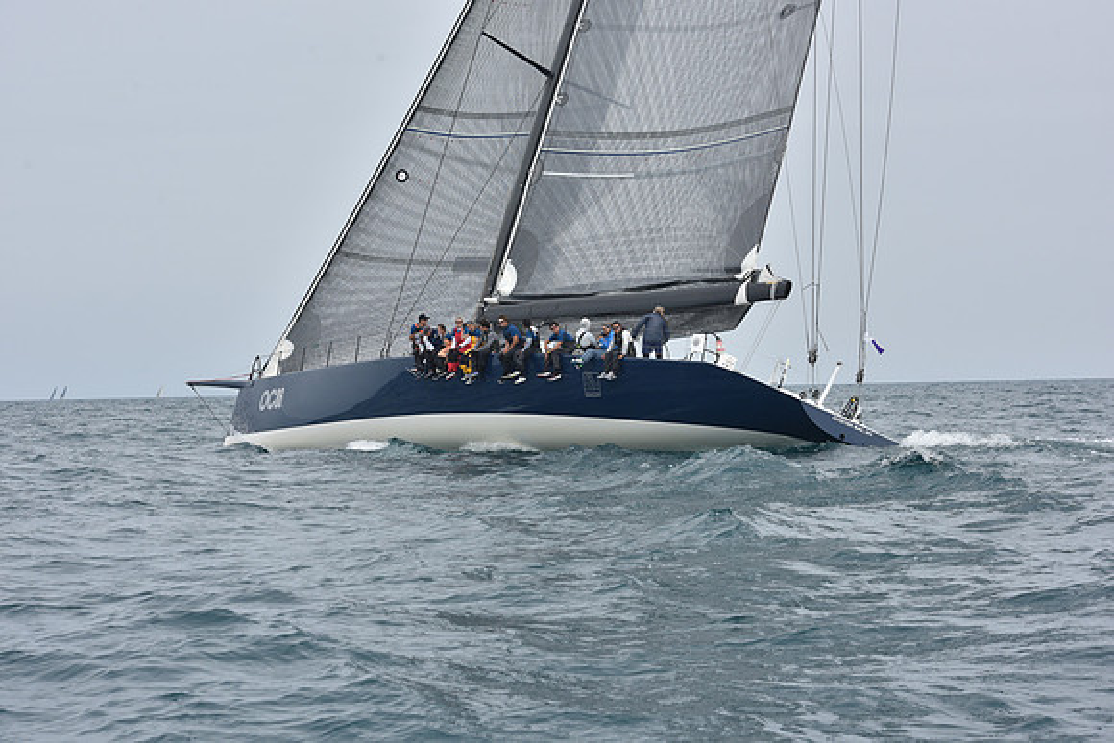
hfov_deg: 22.1
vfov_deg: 14.9
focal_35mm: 92
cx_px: 557
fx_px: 2847
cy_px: 372
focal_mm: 92
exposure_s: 1/800
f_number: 9
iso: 250
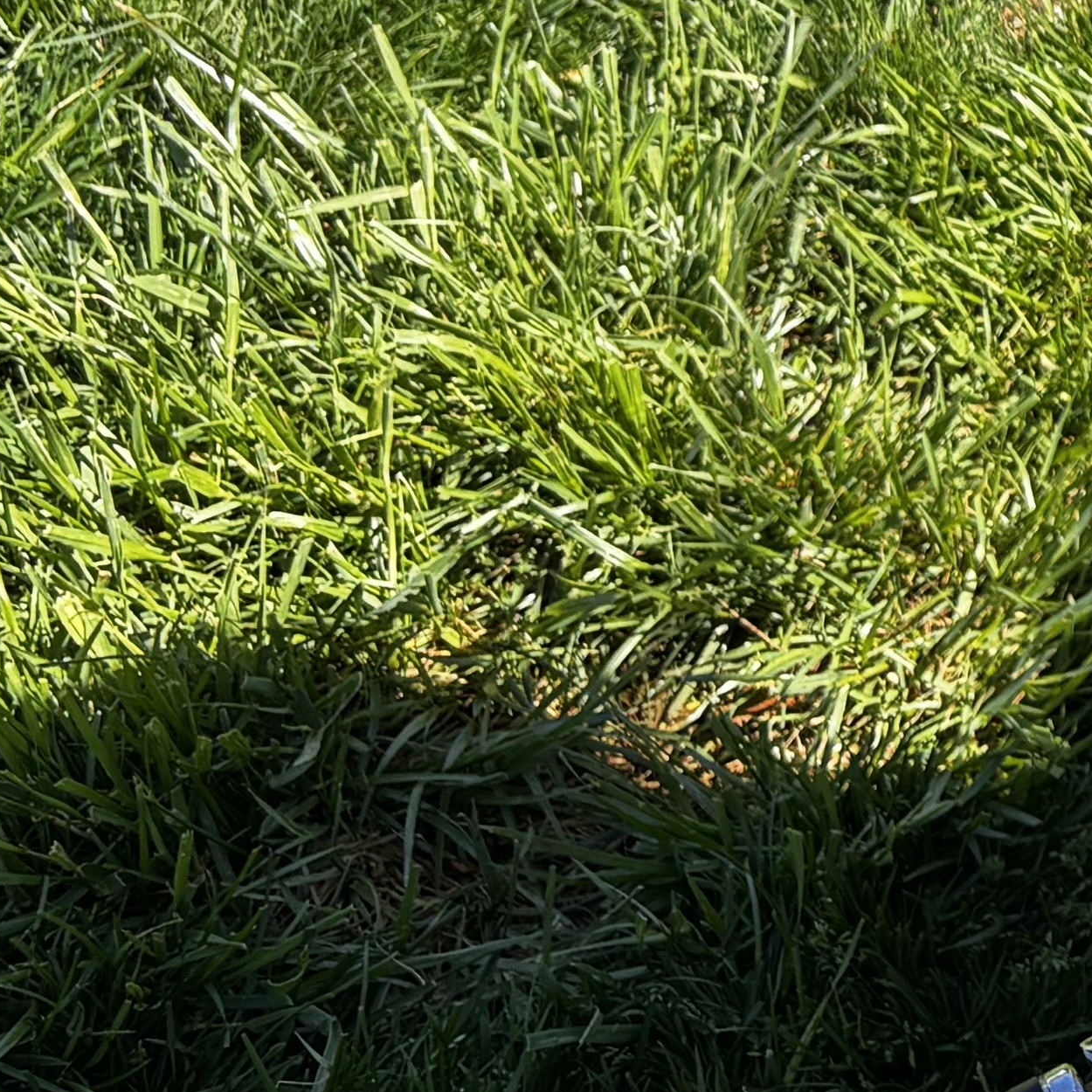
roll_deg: -7.2
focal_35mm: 105
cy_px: -526
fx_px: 3747
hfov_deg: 14.6
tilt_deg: -26.3
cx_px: 1938
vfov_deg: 15.4
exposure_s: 1/1007
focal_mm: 5.96
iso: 50
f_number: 1.6
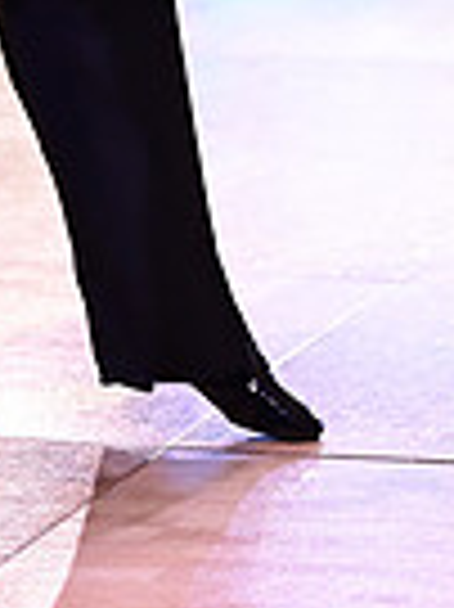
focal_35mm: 290
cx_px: -63
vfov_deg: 6.7
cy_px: -356
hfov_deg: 5.1
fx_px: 5079
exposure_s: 1/400
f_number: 2.8
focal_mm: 70
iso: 1600
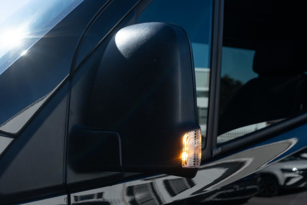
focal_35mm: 42
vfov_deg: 31.9
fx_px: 358
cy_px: 102
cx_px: 154
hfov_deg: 46.4
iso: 160
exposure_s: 1/640
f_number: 5
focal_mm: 28
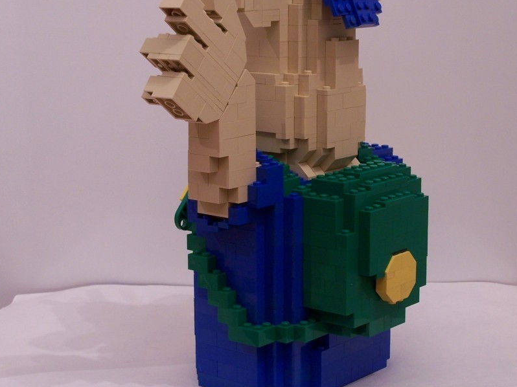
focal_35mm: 86
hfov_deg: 22.8
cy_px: 154
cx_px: 291
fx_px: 1284
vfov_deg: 17.1
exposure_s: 1/3
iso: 80
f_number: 3.2
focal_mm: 11.1
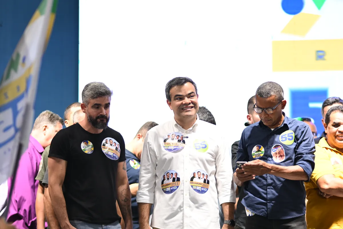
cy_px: 114
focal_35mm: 127
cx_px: 172
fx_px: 1210
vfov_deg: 10.8
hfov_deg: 16.1
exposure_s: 1/200
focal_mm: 85
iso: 400
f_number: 1.8
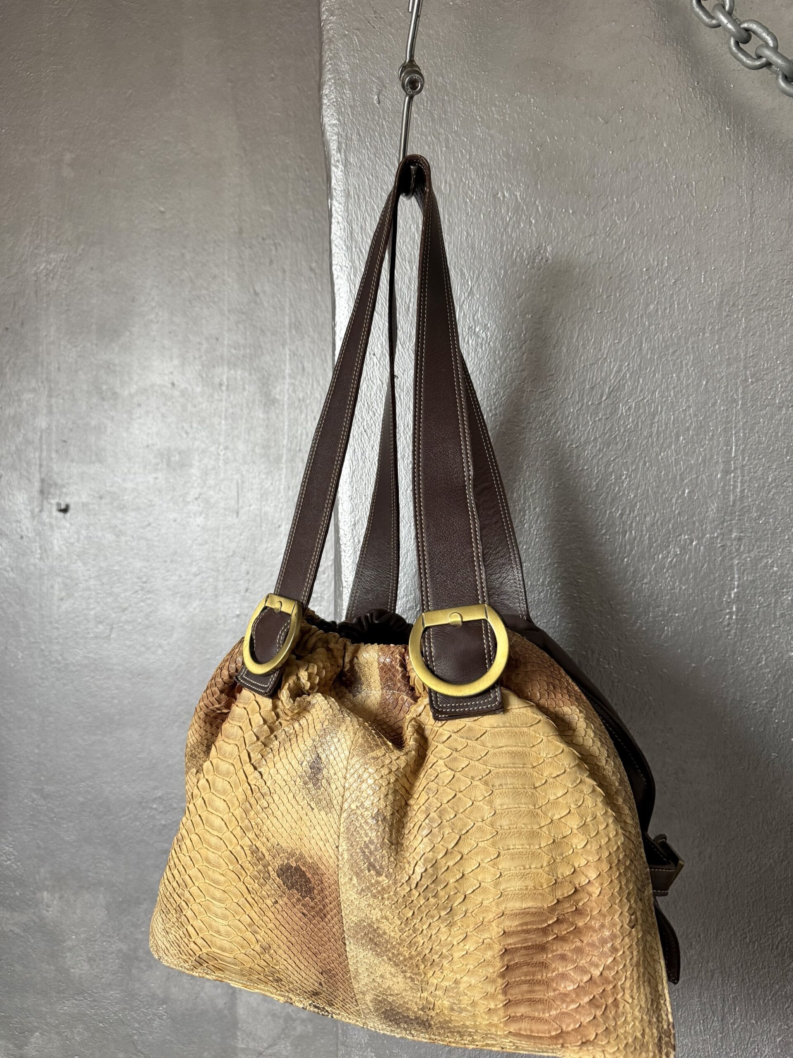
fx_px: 733
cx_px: 396
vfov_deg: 71.6
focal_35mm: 24
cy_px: 529
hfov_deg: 56.8
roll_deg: -2.3
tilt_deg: -1.2
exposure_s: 1/82
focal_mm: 6.76
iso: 200
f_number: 1.78
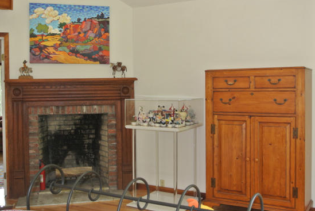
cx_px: 159
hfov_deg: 46.4
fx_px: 368
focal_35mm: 42
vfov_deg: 31.9
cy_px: 101
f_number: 4
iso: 320
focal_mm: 13.6
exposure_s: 1/60
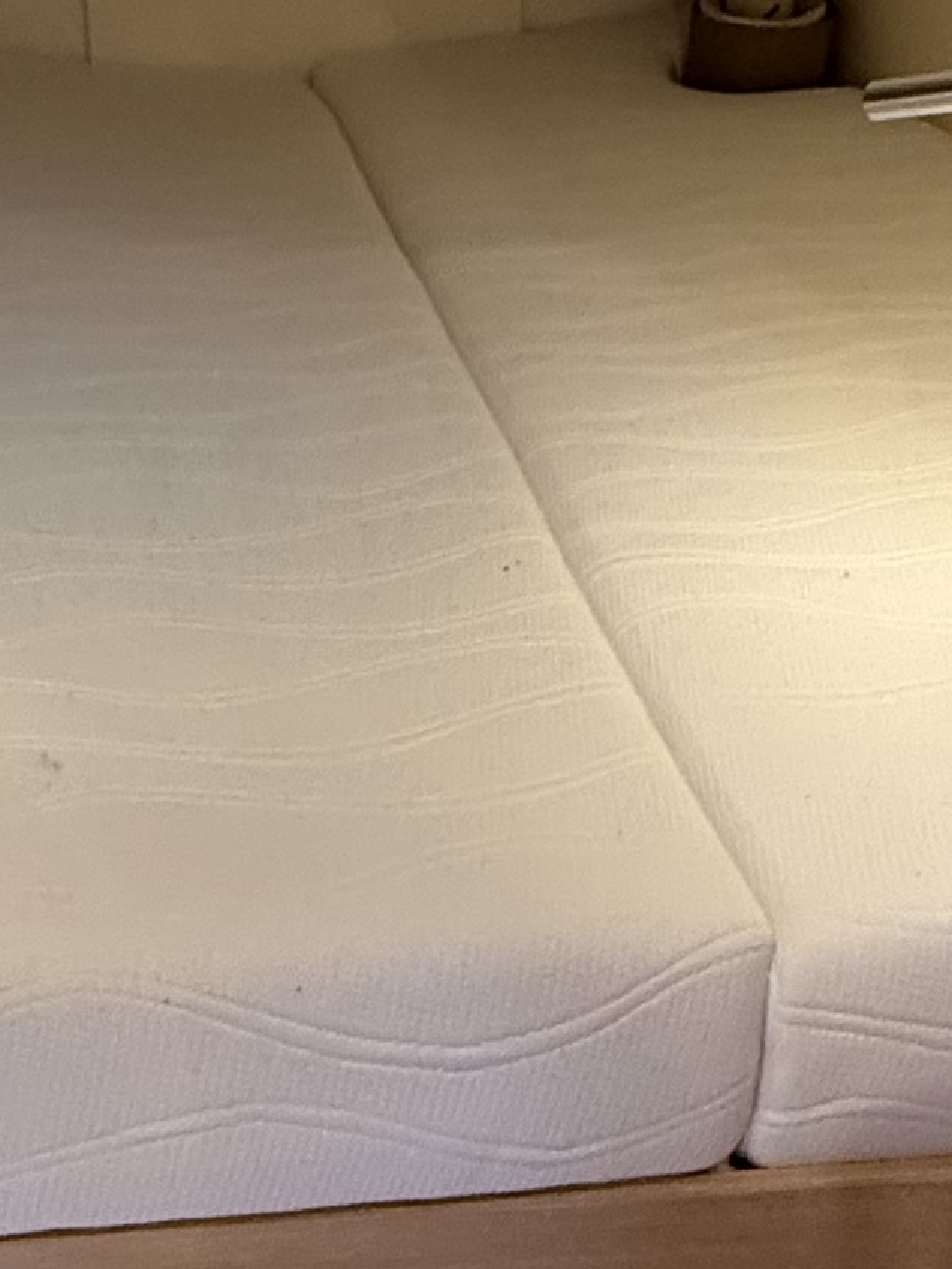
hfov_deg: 26.2
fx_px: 2017
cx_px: 234
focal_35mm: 55
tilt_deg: -25.6
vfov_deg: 34.9
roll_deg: +0.9
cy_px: 529
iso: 320
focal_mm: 2.22
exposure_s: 1/60
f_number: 2.2
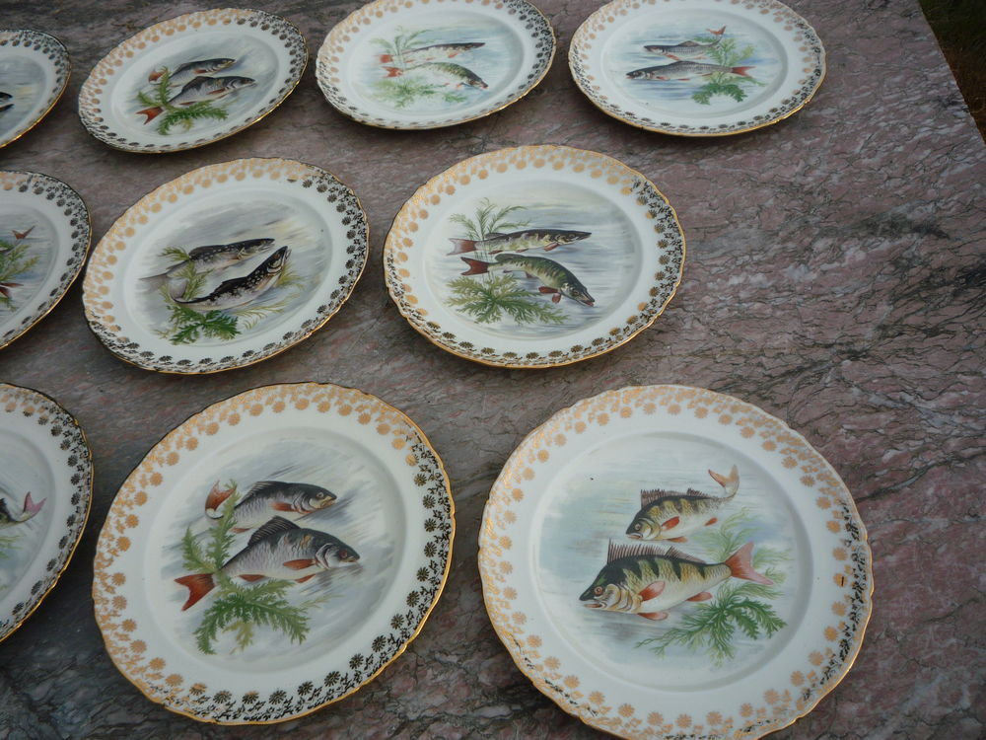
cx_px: 493
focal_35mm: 30
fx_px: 855
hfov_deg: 60.0
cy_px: 370
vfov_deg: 46.8
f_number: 4.5
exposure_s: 1/400
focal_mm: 5.2
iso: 100
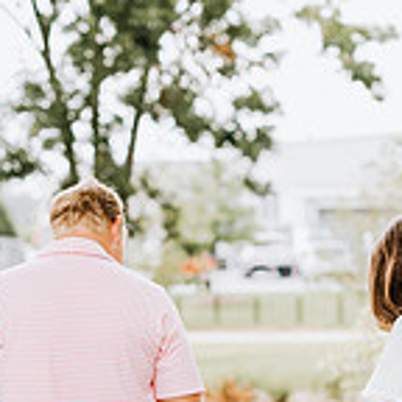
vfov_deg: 7.7
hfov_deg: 7.8
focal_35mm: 225
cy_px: 436
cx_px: 248
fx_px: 2956
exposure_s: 1/500
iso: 160
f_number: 2.8
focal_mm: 85
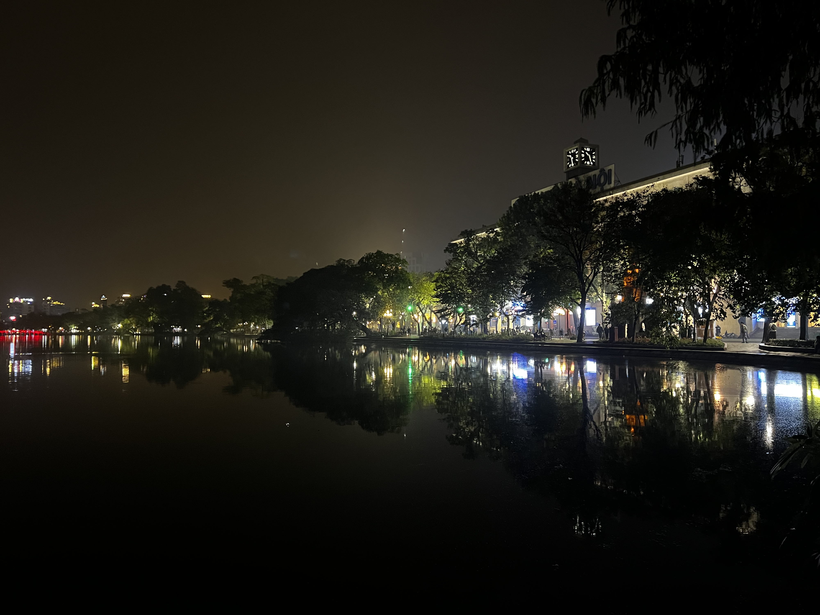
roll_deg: +0.5
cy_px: 308
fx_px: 616
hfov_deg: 67.3
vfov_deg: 53.1
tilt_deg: +2.0
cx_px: 410
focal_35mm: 26
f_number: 1.5
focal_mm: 5.7
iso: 800
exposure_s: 1/25
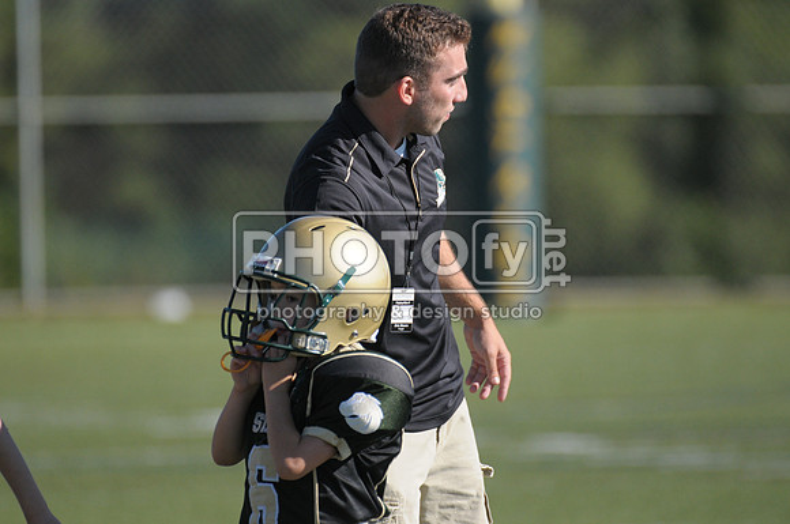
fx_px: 13148
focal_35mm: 600
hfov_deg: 3.4
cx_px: 395
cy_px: 262
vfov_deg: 2.3
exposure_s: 1/3200
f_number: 4
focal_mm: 400
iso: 640
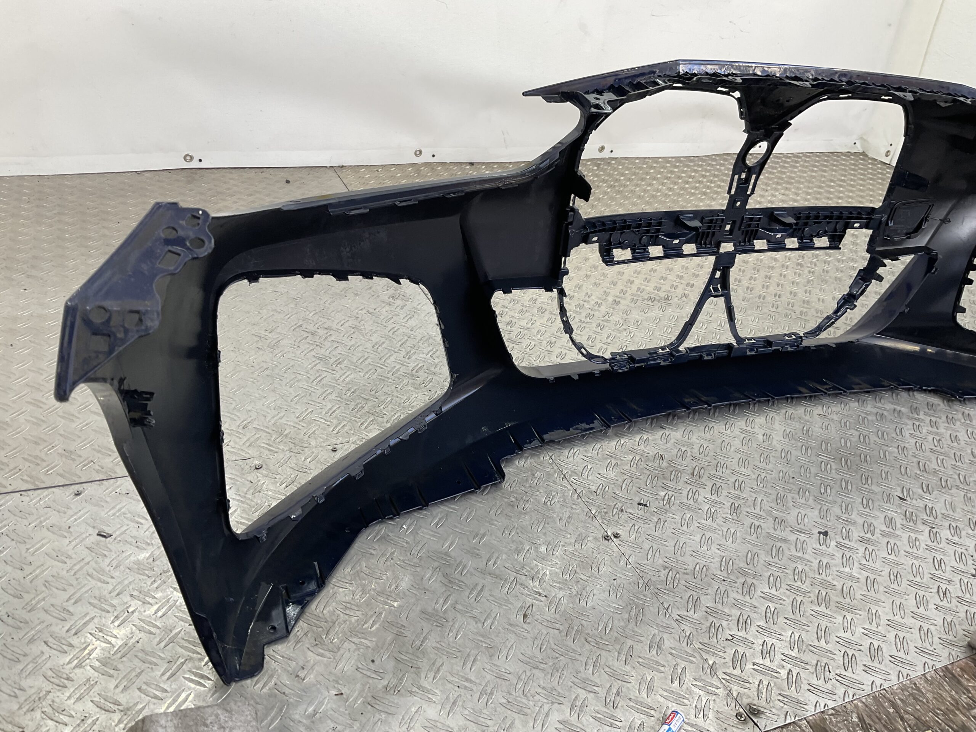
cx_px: 488
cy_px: 366
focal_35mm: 29
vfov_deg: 48.2
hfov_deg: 61.7
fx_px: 818
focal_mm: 3
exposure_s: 1/120
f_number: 1.8
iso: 25
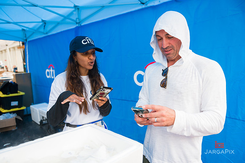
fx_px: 163
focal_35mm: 24
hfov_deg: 73.8
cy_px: 82
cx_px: 122
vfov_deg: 53.1
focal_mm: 24
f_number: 3.2
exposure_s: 1/250
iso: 320
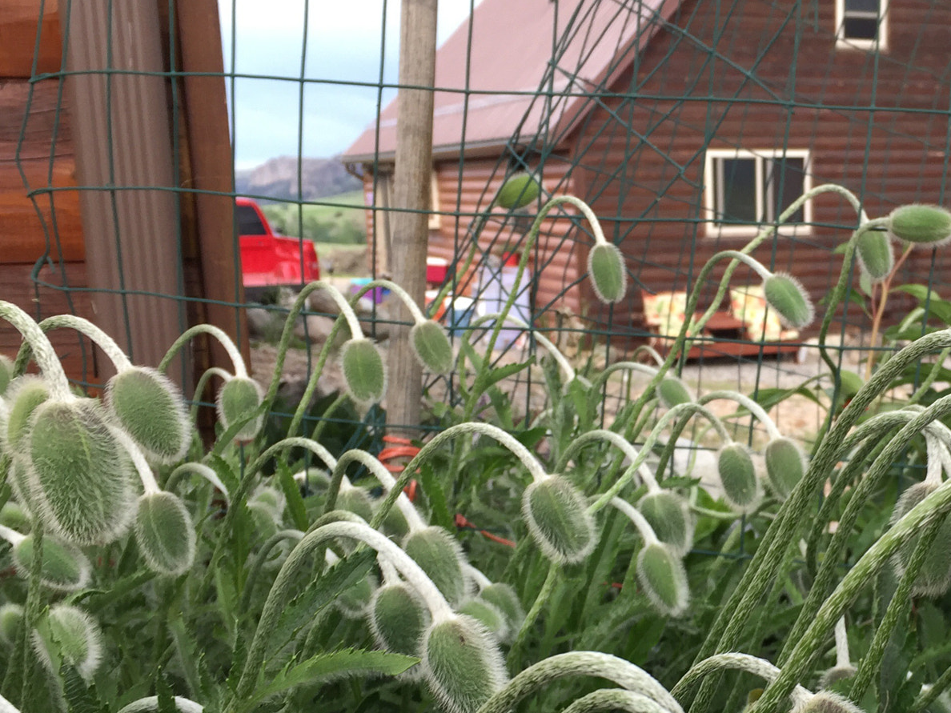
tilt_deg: -10.2
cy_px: 507
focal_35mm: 50
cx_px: 749
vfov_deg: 28.8
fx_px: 1374
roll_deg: +0.9
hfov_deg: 37.0
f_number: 2.2
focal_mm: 4.15
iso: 40
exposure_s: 1/120
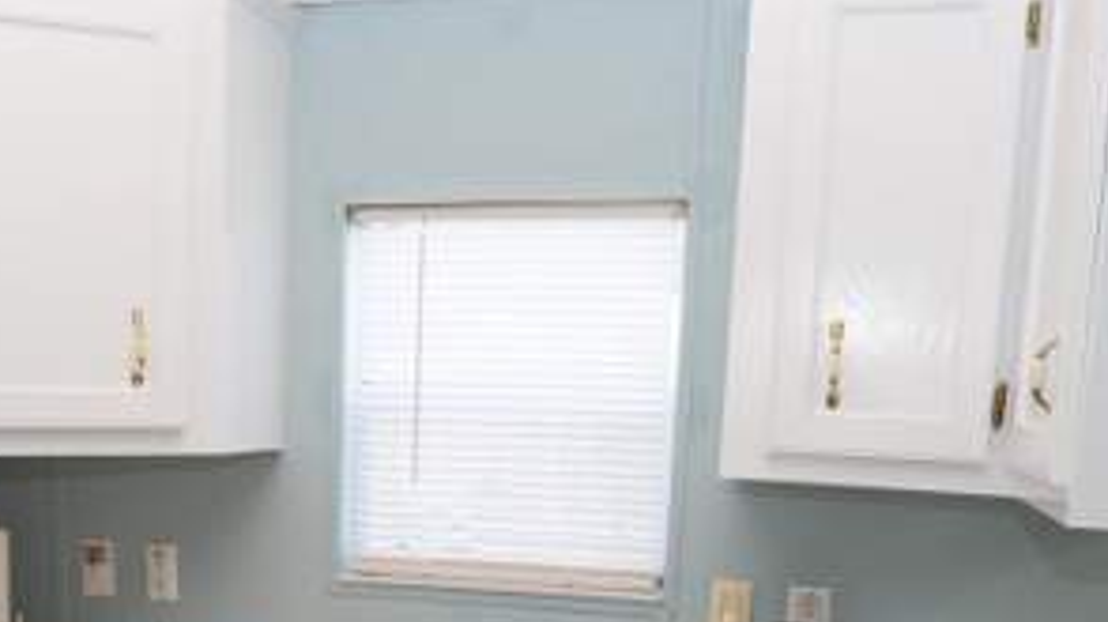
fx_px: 1380
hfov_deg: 42.3
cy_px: 720
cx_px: 271
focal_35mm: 47
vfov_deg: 23.5
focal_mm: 16.5
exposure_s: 1/160
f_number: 4
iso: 320
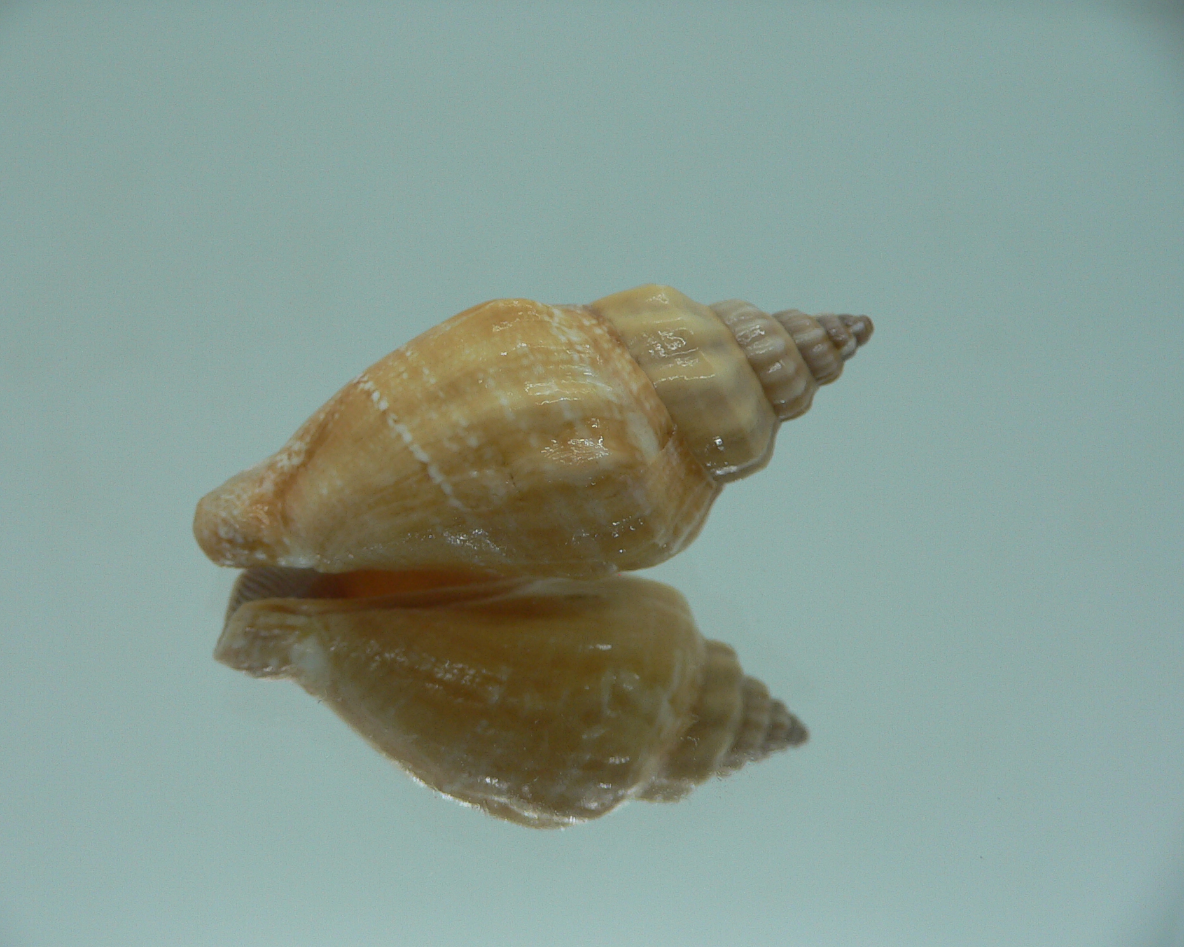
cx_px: 548
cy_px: 480
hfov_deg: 49.0
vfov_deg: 40.1
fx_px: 1297
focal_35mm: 37
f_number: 2.8
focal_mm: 4.6
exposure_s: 1/60
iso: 80
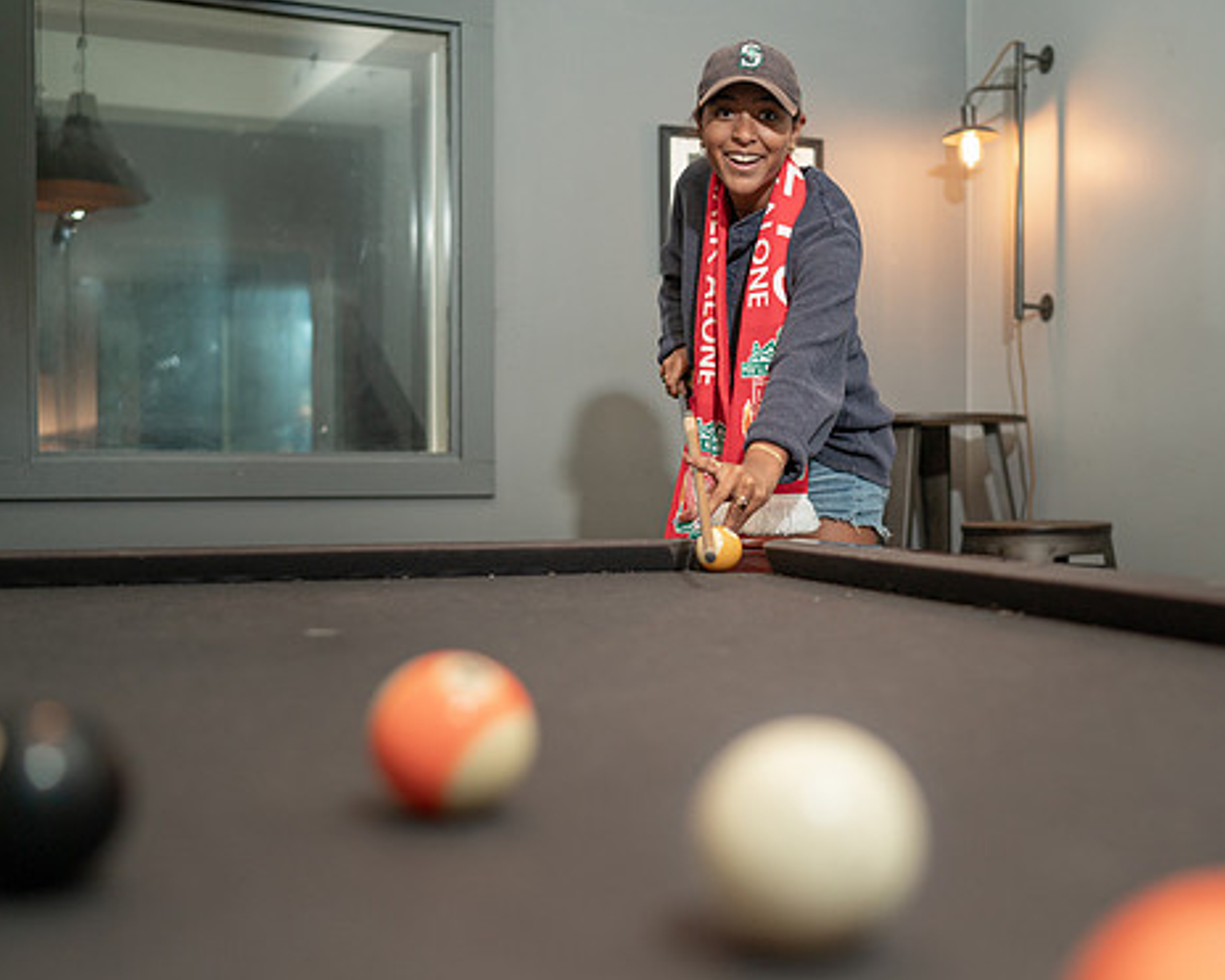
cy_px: 500
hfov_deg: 42.5
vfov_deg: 34.9
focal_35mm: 43
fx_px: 1559
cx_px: 778
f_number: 2
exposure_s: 1/200
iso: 500
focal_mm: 35
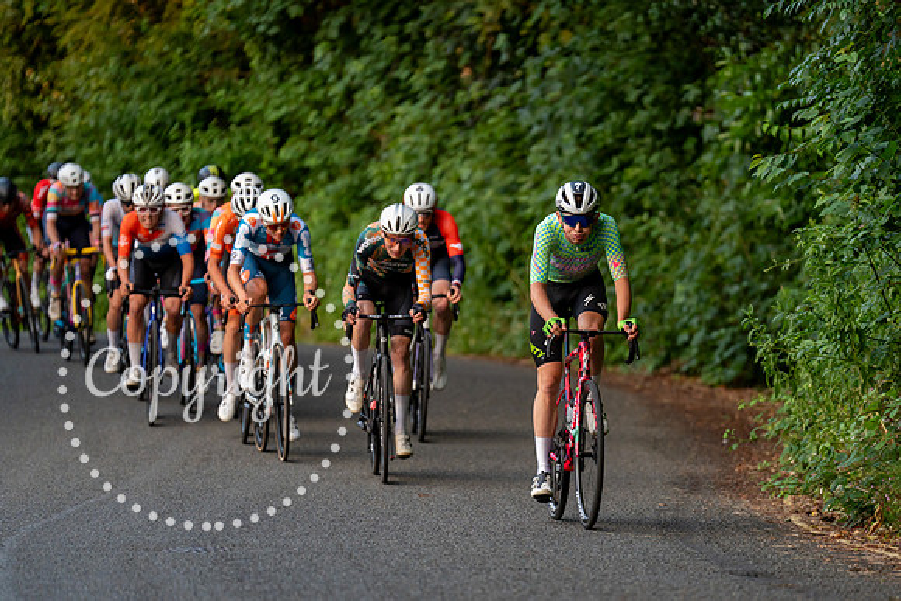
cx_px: 550
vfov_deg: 6.1
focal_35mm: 226
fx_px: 5656
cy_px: 367
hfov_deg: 9.1
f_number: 2.8
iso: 1250
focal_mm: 185
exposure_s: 1/1000
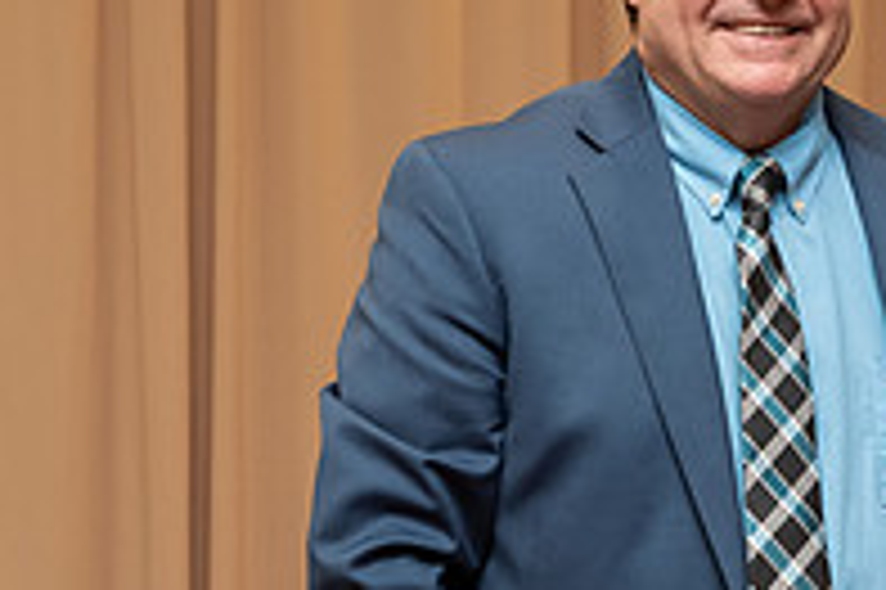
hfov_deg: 12.3
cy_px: 430
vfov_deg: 8.3
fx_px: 4057
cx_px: 855
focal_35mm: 165
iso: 2000
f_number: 4.5
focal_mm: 56
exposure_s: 1/200
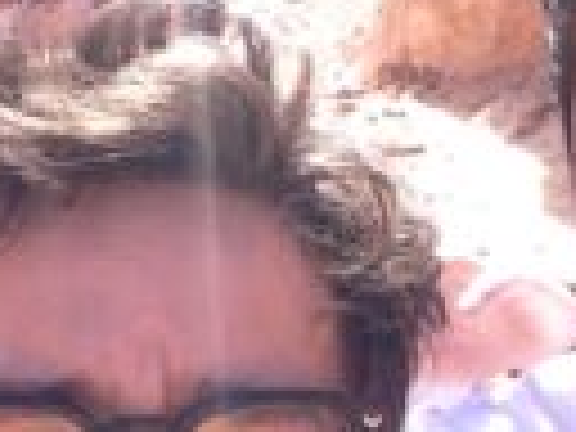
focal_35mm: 109
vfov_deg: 13.6
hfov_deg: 18.0
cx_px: 346
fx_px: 1814
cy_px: 288
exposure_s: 1/323
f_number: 2.4
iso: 32
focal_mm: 2.18
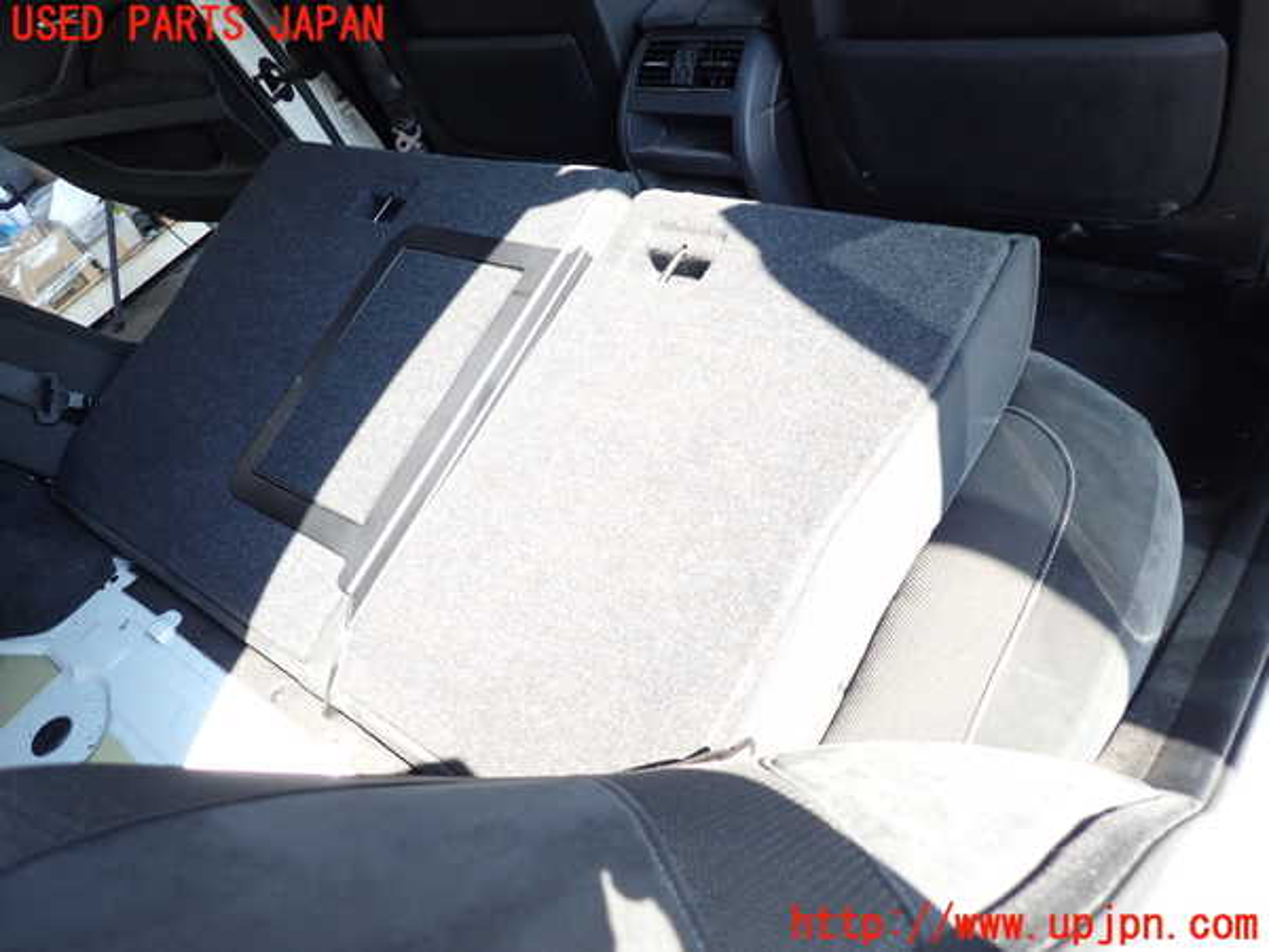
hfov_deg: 69.4
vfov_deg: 54.9
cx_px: 634
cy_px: 476
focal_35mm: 25
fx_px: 916
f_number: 2
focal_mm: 4.5
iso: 100
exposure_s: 1/125
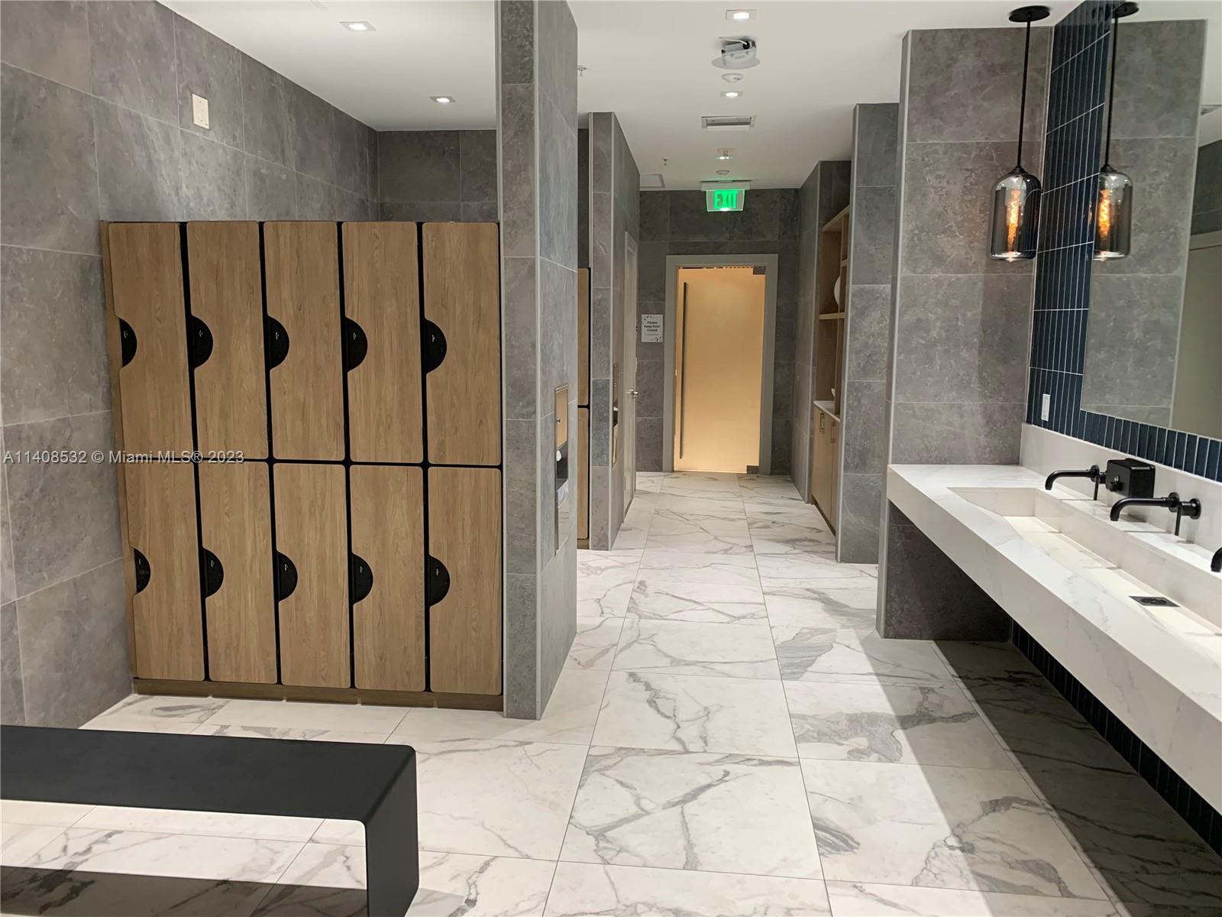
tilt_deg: -10.8
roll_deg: -0.6
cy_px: 458
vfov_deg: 53.1
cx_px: 611
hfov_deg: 67.3
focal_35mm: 26
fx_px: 918
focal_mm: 4.25
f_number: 1.8
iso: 100
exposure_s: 1/60
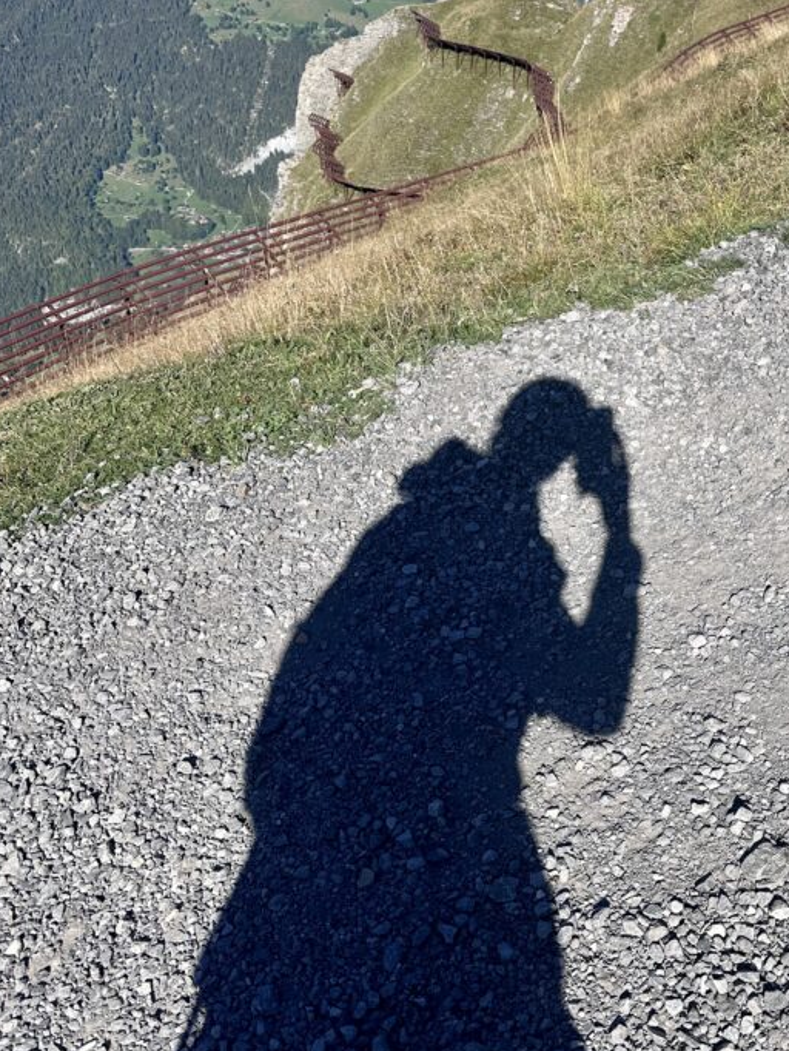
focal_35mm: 39
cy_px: 408
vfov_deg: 47.5
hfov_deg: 35.9
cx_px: 601
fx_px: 1184
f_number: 1.78
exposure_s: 1/5525
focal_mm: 6.86
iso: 80
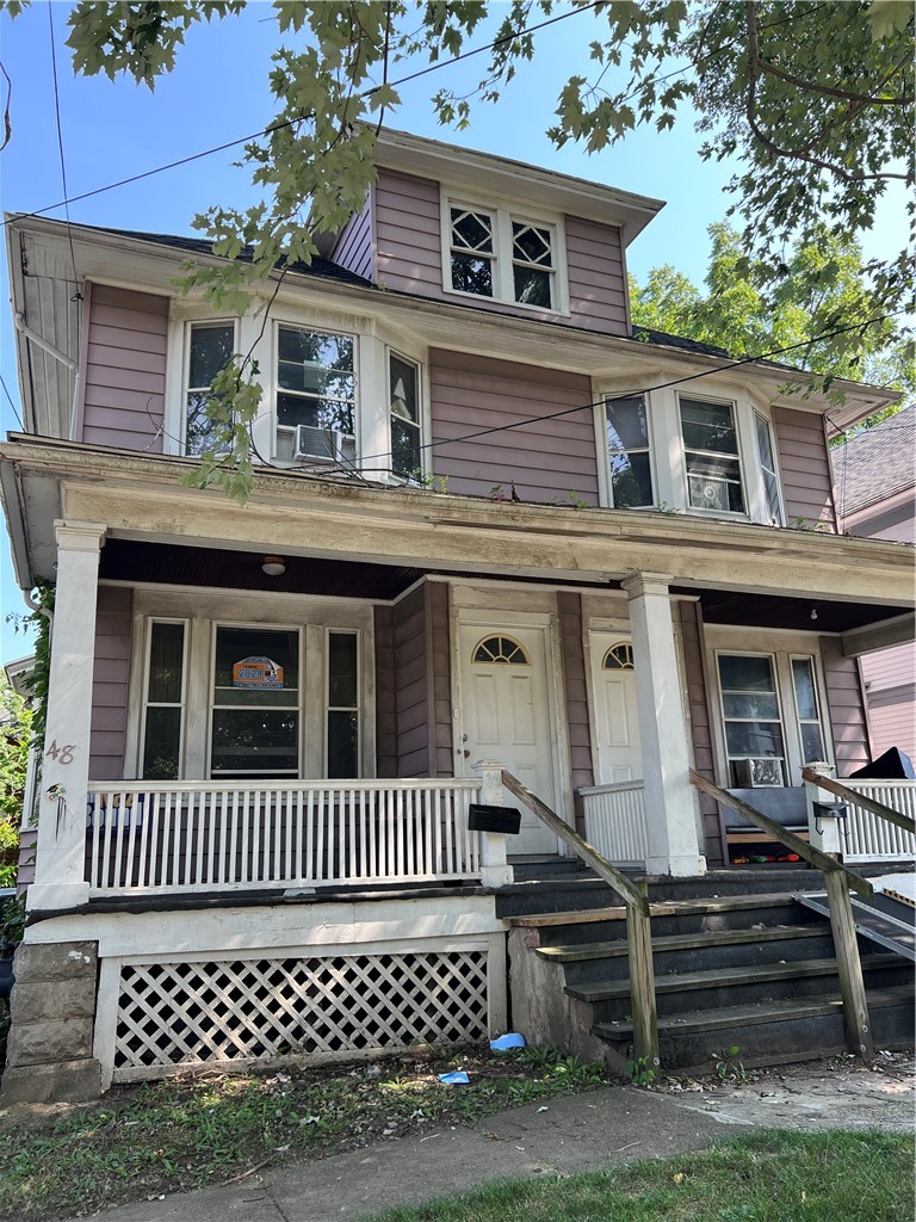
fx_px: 917
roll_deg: +1.9
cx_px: 458
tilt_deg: +14.2
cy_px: 611
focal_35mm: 26
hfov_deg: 53.1
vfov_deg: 67.3
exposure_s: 1/383
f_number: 1.5
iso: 50
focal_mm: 5.7
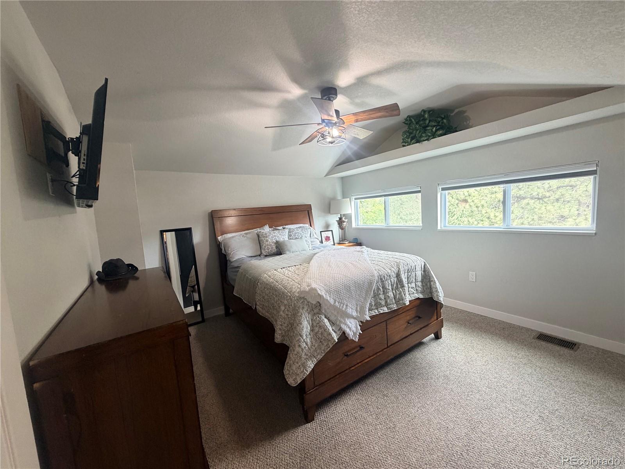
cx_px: 312
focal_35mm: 14
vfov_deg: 85.7
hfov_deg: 102.1
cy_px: 234
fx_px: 253
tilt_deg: -5.6
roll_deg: +4.3
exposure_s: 1/60
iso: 250
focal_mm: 2.22
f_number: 2.2
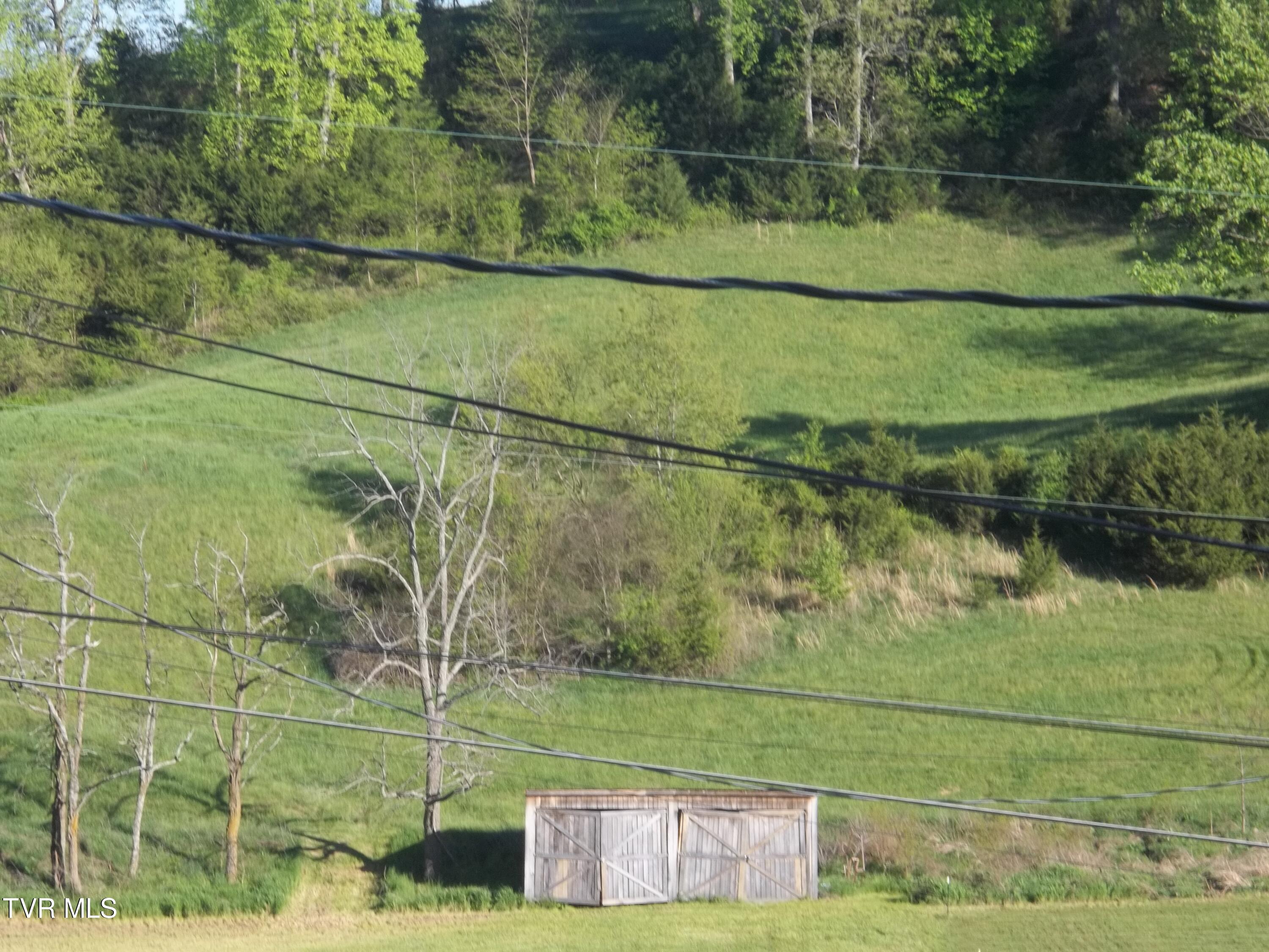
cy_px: 476
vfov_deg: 9.0
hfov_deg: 12.0
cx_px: 634
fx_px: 6049
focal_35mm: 165
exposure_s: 1/125
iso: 64
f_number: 5.9
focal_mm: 29.5
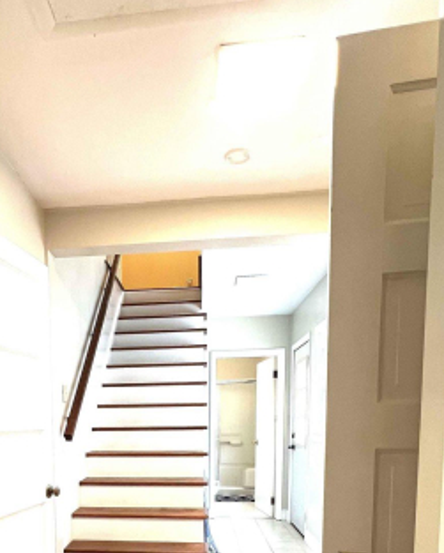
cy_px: 471
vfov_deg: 57.3
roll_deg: +1.6
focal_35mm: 27
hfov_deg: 51.7
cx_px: 129
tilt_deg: -5.8
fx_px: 443
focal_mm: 1.57
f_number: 1.8
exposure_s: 1/60
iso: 125
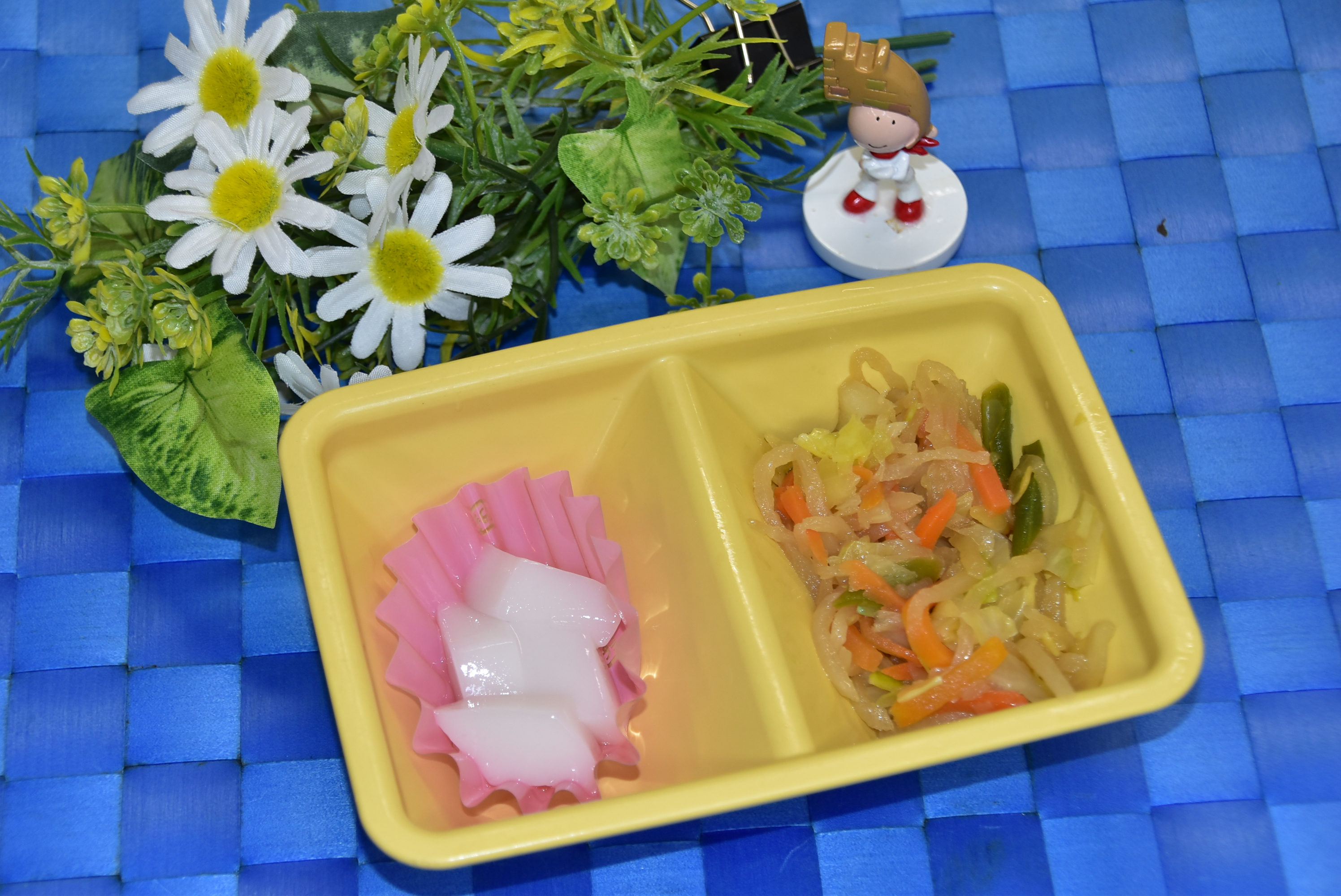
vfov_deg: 16.6
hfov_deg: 24.6
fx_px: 3075
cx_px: 670
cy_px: 448
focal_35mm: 82
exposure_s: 1/80
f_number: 5
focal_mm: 55
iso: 400
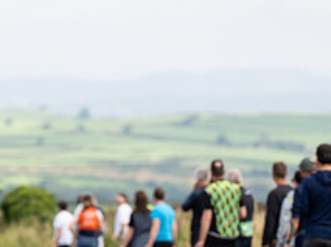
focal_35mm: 509
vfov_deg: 2.9
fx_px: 4859
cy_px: 127
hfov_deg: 3.9
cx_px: -82
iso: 200
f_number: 4.5
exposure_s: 1/800
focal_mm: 194
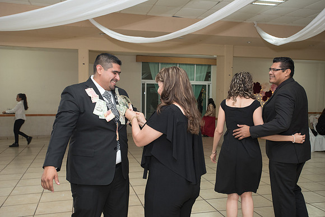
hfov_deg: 54.4
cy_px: 108
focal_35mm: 35
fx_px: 316
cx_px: 162
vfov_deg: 37.9
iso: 1600
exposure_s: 1/100
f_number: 4
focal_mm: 35
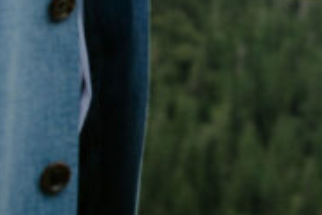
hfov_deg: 13.4
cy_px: -278
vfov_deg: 9.0
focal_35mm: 140
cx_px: 554
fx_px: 1252
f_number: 2.8
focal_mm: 25
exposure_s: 1/250
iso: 64
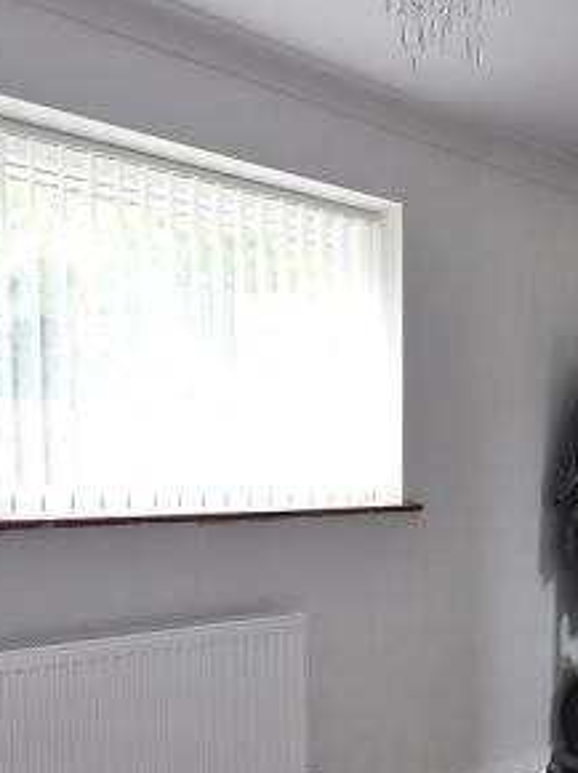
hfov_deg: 37.7
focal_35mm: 38
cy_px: 512
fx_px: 837
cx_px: 386
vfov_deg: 48.7
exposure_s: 1/40
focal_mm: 11.5
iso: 200
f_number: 3.5
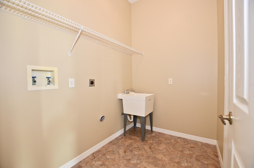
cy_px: 84
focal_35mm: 15
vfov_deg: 77.1
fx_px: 106
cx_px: 127
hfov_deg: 100.5
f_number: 4
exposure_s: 1/60
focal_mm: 10
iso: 800
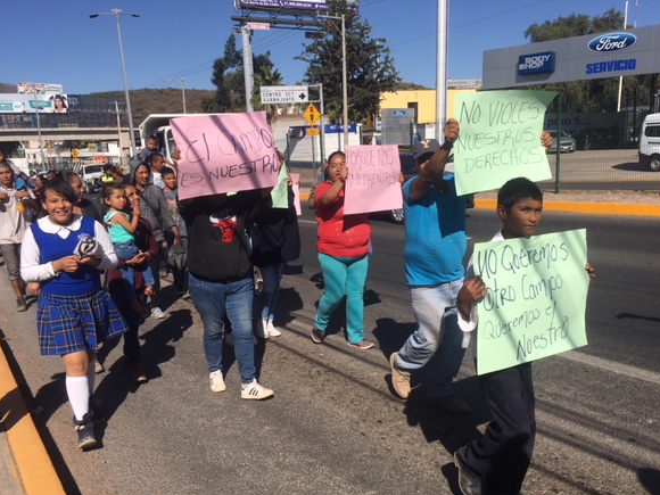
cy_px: 272
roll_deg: +0.8
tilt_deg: -14.6
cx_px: 327
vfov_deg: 44.1
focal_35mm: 32
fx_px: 610
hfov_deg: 56.8
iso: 25
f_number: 2.2
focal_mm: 4.15
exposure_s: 1/2653
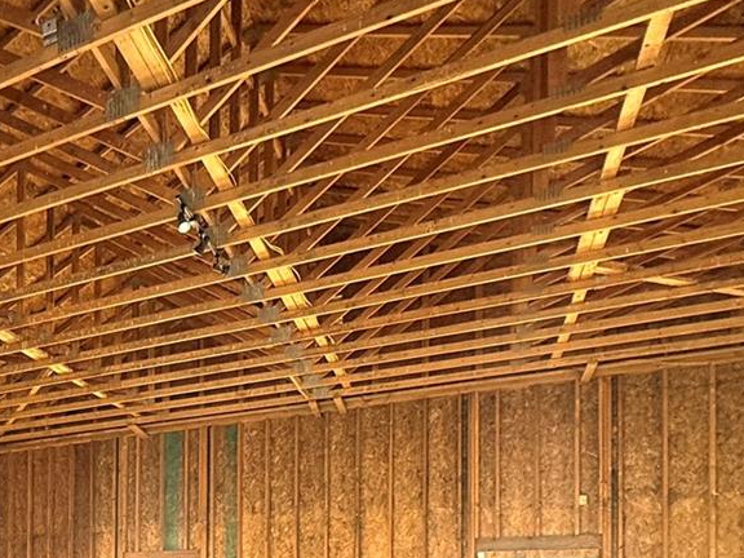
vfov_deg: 35.3
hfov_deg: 44.9
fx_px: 752
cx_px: 6
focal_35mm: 35
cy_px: 602
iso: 200
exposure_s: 1/99
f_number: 2.2
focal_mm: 2.22
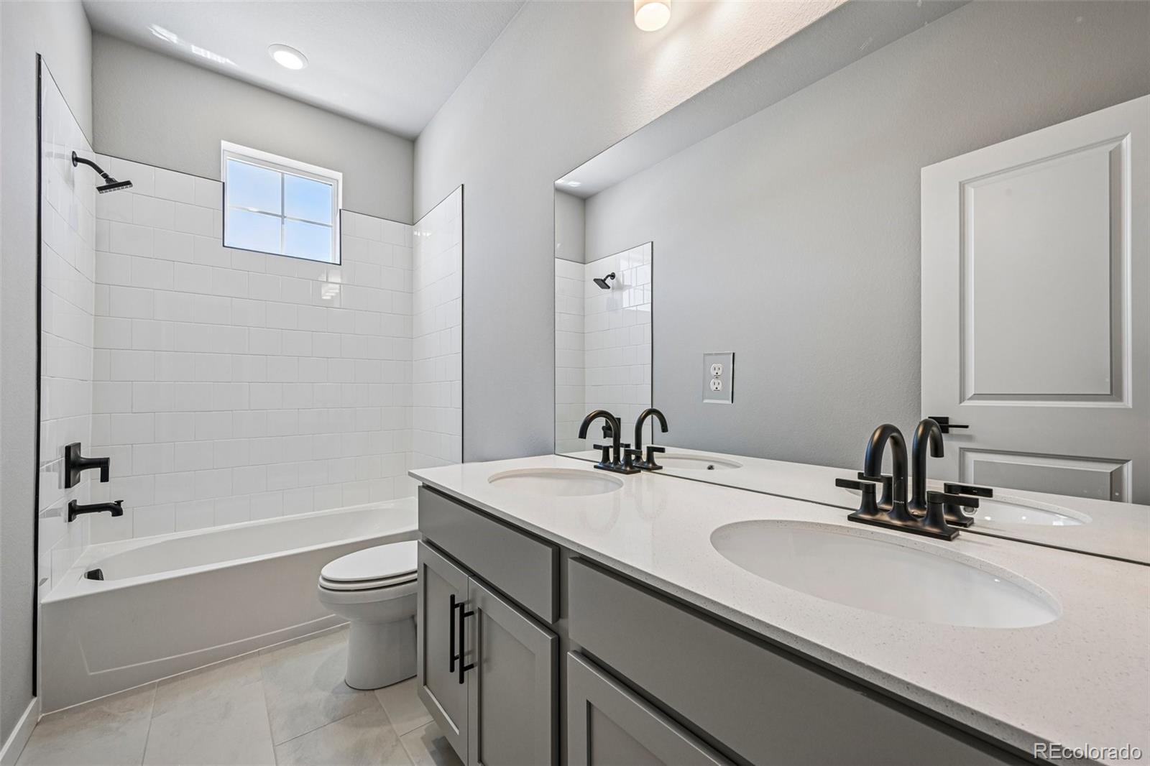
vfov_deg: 81.2
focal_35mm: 14
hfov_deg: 104.3
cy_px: 383
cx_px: 575
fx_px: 447
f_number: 11
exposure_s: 1/15
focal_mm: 14
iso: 250
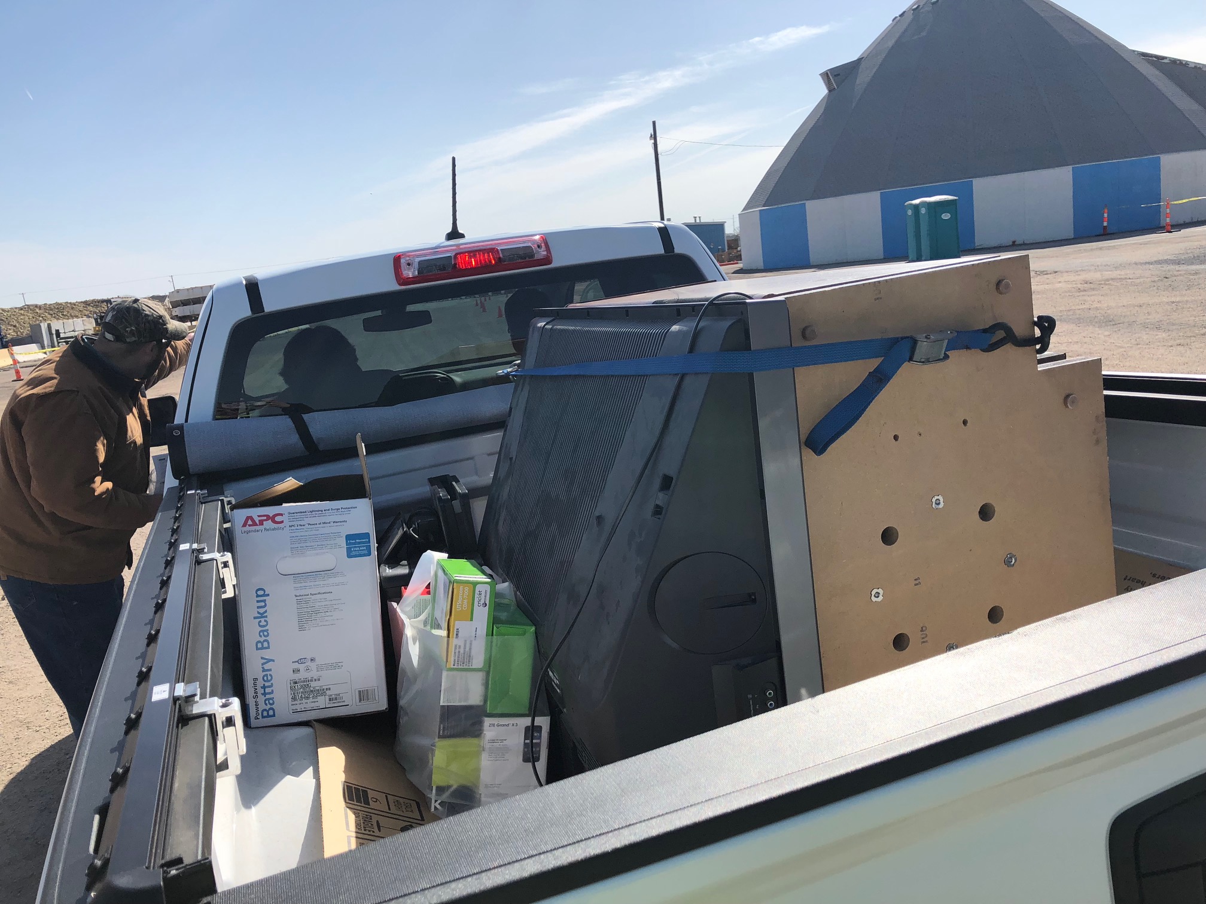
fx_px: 976
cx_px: 603
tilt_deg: -12.0
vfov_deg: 49.7
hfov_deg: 63.4
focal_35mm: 28
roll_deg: +7.8
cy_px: 452
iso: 20
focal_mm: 4
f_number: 1.8
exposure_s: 1/3040
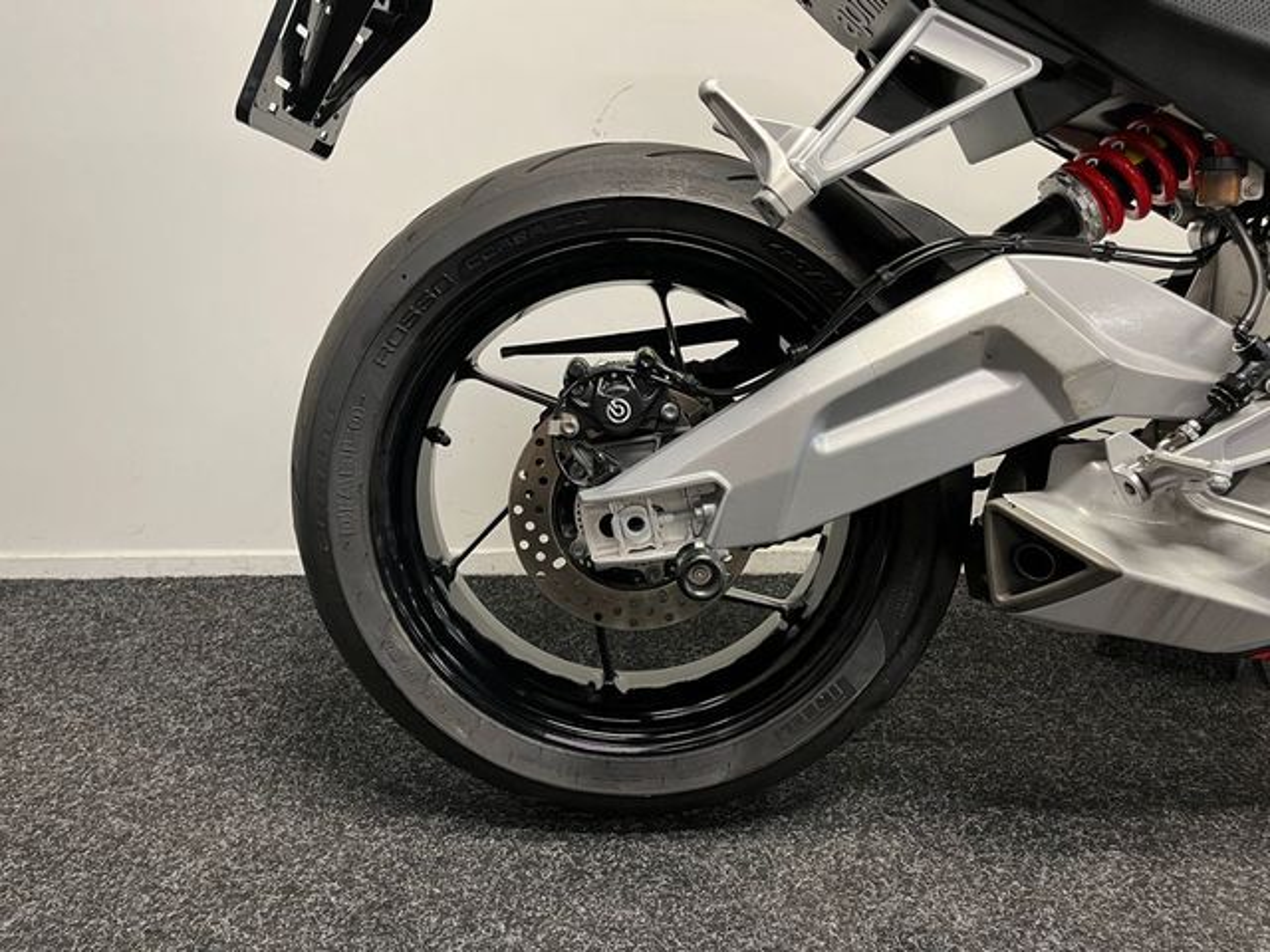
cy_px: 476
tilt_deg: -14.4
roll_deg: +0.5
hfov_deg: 67.3
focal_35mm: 26
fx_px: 954
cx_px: 635
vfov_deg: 53.1
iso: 200
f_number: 1.6
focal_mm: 5.1
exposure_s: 1/50
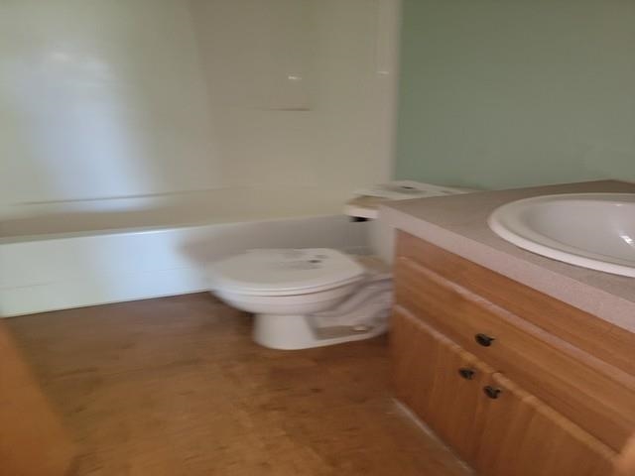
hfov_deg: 71.6
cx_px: 318
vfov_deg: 56.8
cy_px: 238
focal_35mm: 24
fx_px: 440
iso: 200
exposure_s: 1/9.99
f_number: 1.8
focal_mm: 6.7
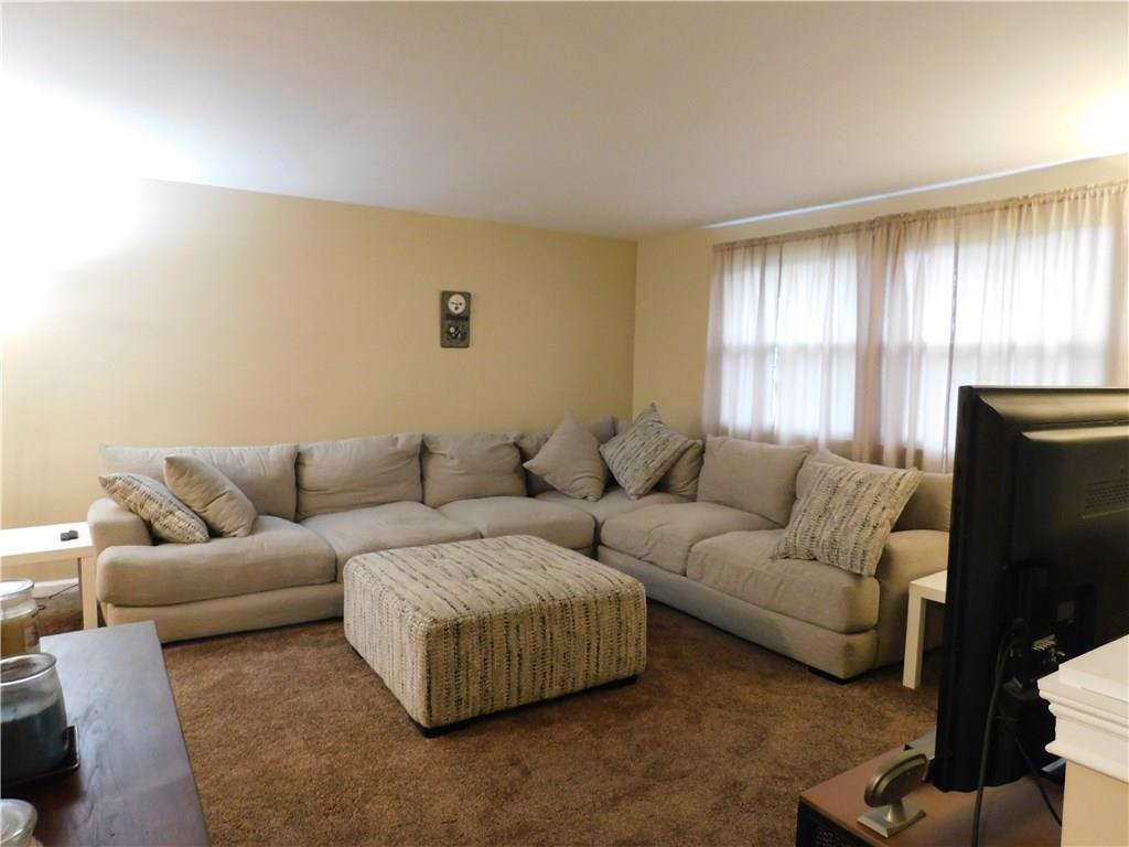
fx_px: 750
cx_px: 564
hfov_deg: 73.9
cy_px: 424
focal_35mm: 23
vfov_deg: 58.9
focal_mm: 4
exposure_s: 1/8
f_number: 3
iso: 400
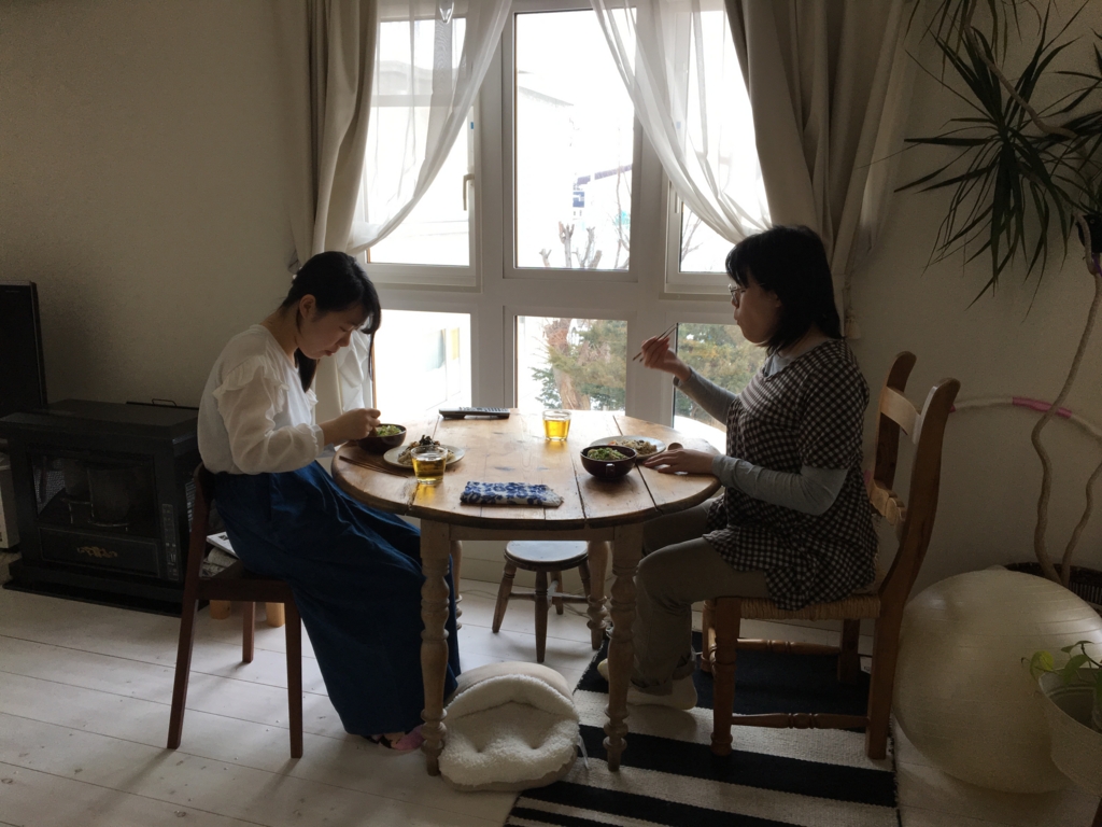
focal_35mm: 29
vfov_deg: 48.2
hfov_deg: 61.7
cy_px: 414
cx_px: 551
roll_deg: +0.2
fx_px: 923
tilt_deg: -12.8
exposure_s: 1/120
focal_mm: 4.15
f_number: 2.2
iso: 40
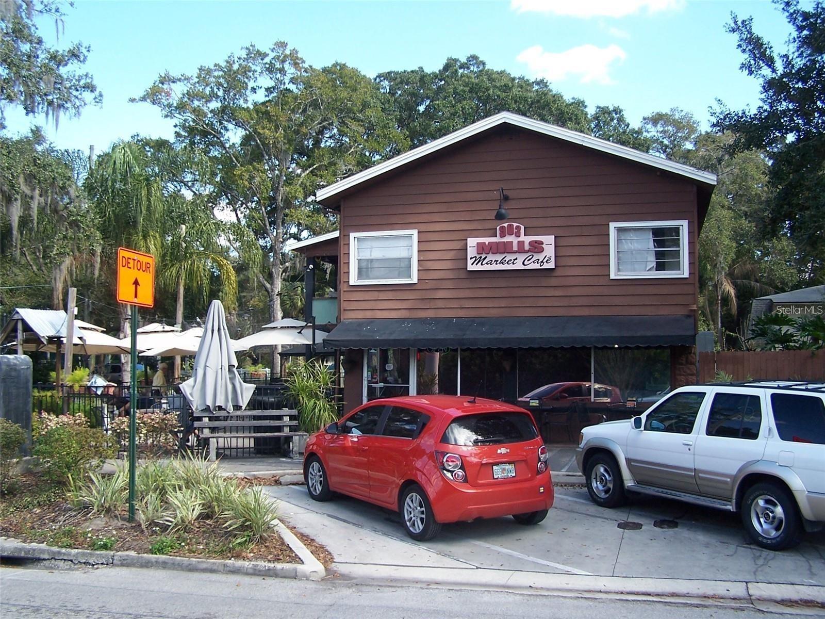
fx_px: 906
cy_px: 310
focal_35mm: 38
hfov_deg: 49.0
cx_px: 412
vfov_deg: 37.7
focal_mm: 6.3
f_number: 2.8
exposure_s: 1/350
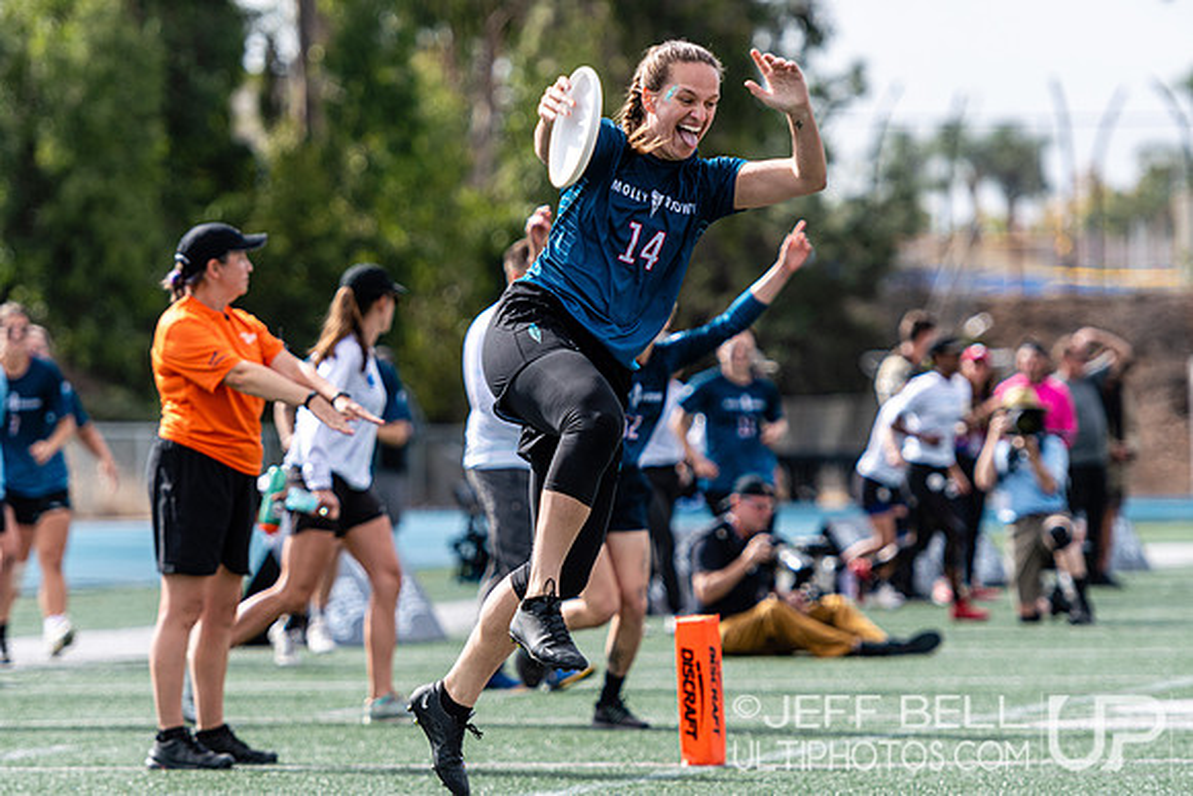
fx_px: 8203
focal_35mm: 248
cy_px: 398
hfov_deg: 8.3
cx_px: 596
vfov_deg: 5.6
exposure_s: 1/1000
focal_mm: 165
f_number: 2.8
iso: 100
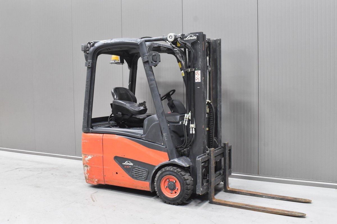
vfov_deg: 38.4
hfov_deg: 55.1
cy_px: 112
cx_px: 168
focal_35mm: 34
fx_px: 323
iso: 1600
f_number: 7.1
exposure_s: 1/13
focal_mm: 23
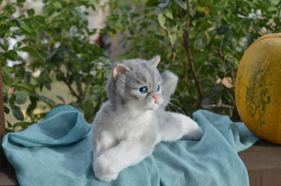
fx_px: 421
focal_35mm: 54
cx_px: 140
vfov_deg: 24.9
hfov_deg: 36.9
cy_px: 93
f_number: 5.6
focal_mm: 36
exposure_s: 1/125
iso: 100
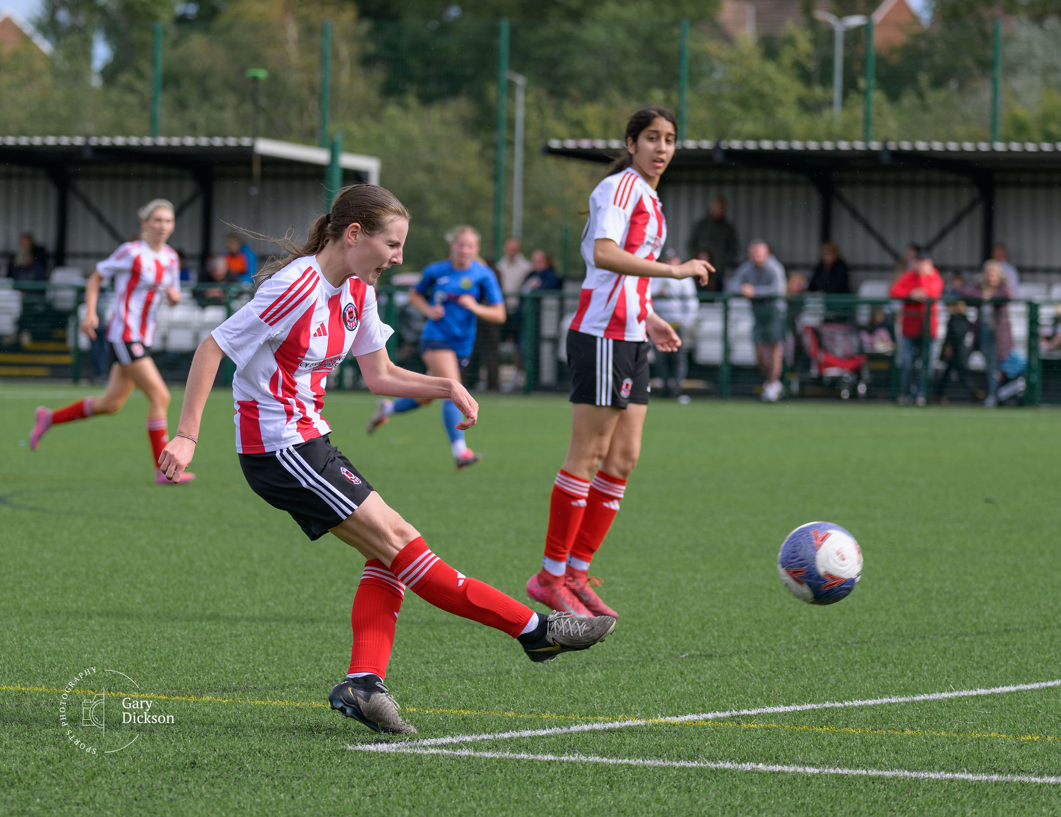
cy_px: 310
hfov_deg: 8.8
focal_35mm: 223
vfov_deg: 6.8
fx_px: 6915
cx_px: 387
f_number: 4.8
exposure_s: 1/1600
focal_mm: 155
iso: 400
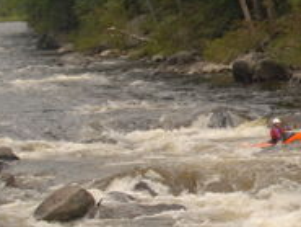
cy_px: 105
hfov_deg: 10.5
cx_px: 563
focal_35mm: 175
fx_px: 1523
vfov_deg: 8.5
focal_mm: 28
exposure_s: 1/125
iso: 250
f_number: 5.6
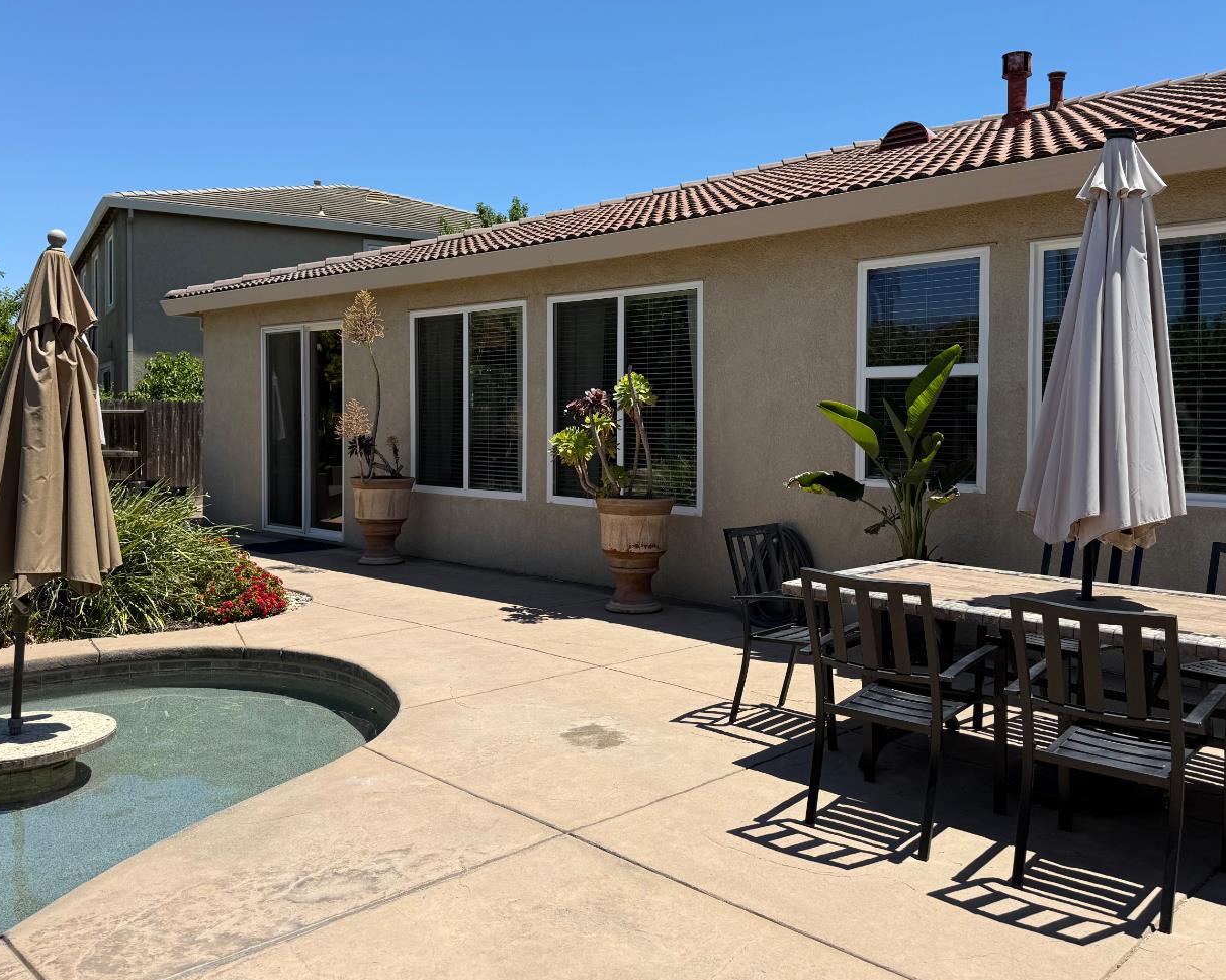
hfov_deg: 60.4
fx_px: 1052
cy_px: 431
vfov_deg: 49.8
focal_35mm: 29
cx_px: 667
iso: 80
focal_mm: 6.76
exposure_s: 1/4167
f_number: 1.78
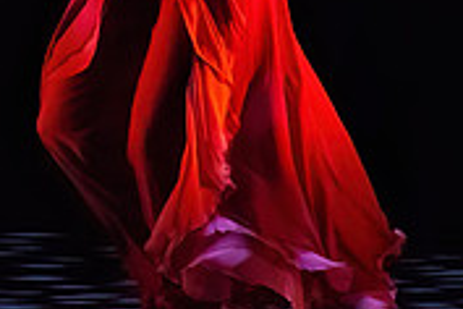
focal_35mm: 1387
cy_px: -13
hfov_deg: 1.5
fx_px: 17837
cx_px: 194
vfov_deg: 1.0
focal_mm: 303
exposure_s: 1/400
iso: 25600
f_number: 7.1
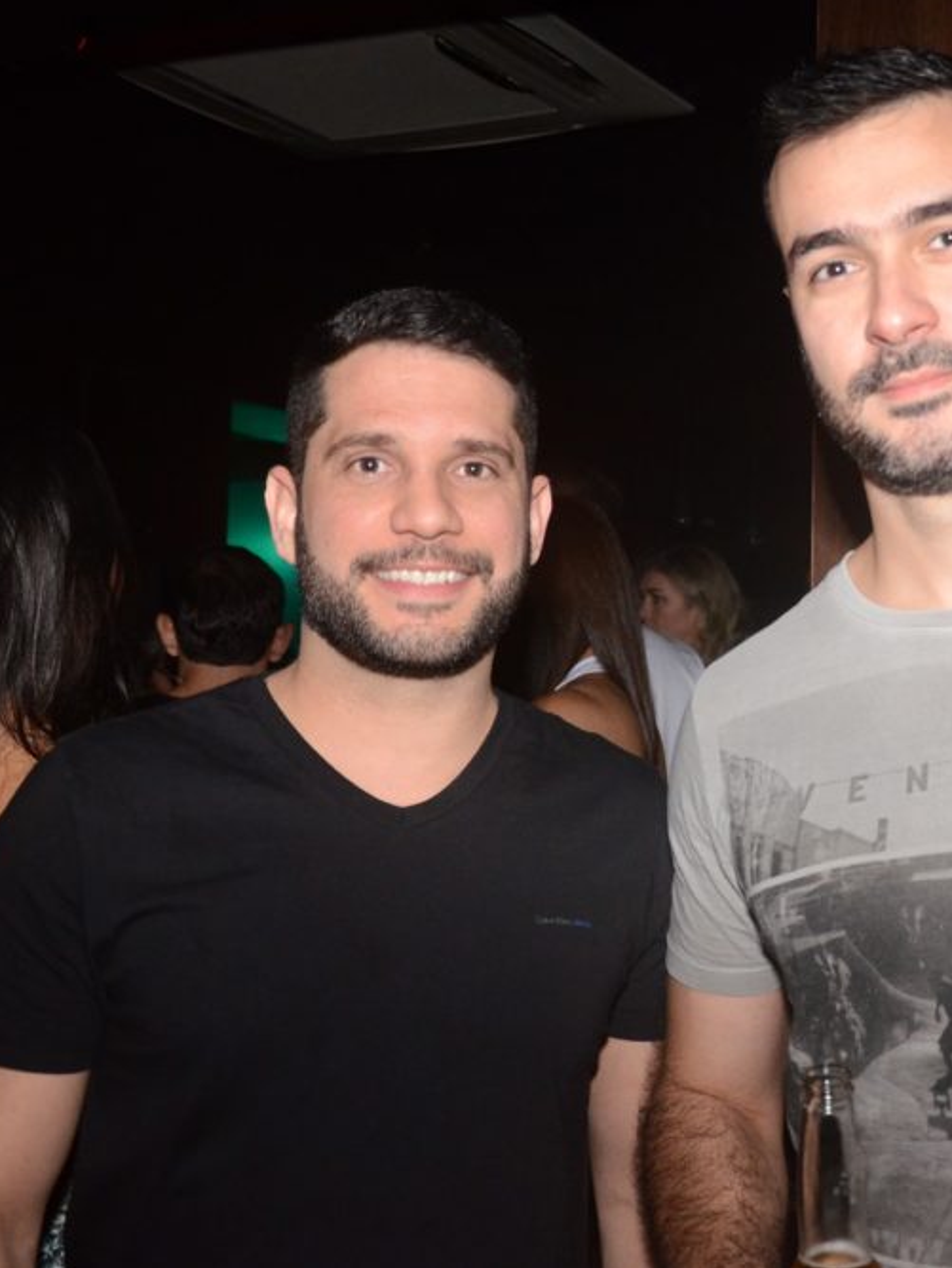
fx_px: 1942
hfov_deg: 26.7
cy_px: 629
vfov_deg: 36.2
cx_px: 836
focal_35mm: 53
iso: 2000
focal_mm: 24
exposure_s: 1/250
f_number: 4
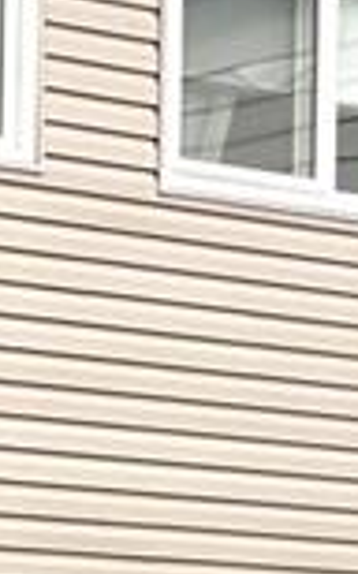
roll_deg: -1.6
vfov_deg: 12.3
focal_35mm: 169
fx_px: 2643
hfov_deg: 6.1
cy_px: 574
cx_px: -1201
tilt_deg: +0.9
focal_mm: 6.76
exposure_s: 1/920
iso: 80
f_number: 1.78
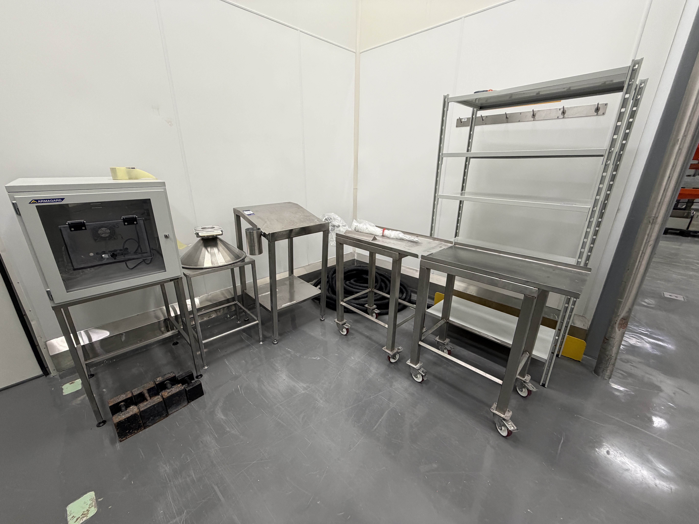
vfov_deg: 85.7
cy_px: 262
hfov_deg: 102.1
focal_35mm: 14
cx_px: 350
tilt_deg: -19.3
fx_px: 283
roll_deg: -0.5
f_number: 2.2
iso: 200
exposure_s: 1/121
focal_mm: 2.22
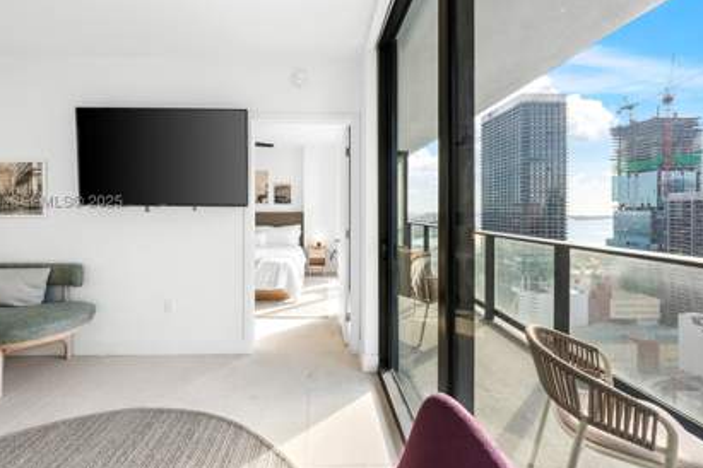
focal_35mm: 14
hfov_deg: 104.1
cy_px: 203
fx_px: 273
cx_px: 328
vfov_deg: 80.8
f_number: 8
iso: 400
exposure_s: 1/20
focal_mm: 12
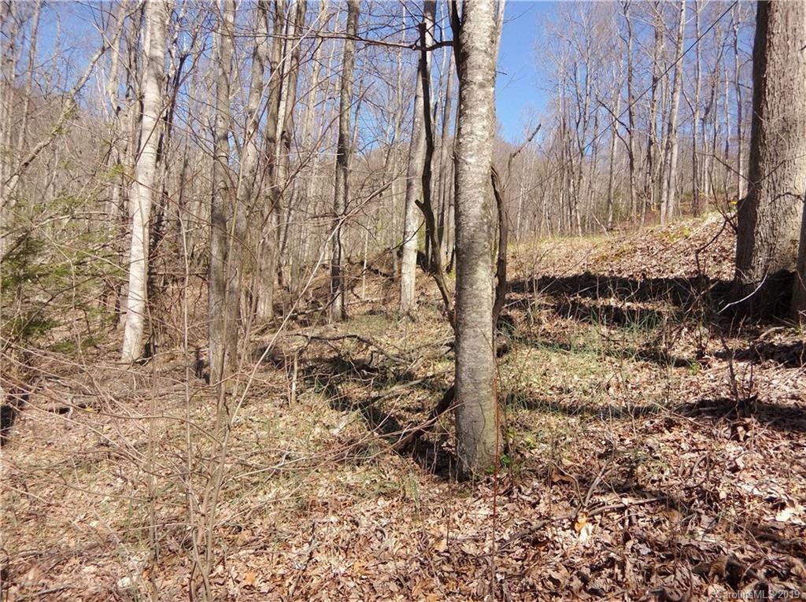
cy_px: 301
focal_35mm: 25
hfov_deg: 69.5
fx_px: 581
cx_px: 403
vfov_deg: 54.8
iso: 100
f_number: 3.5
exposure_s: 1/800
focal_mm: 4.5
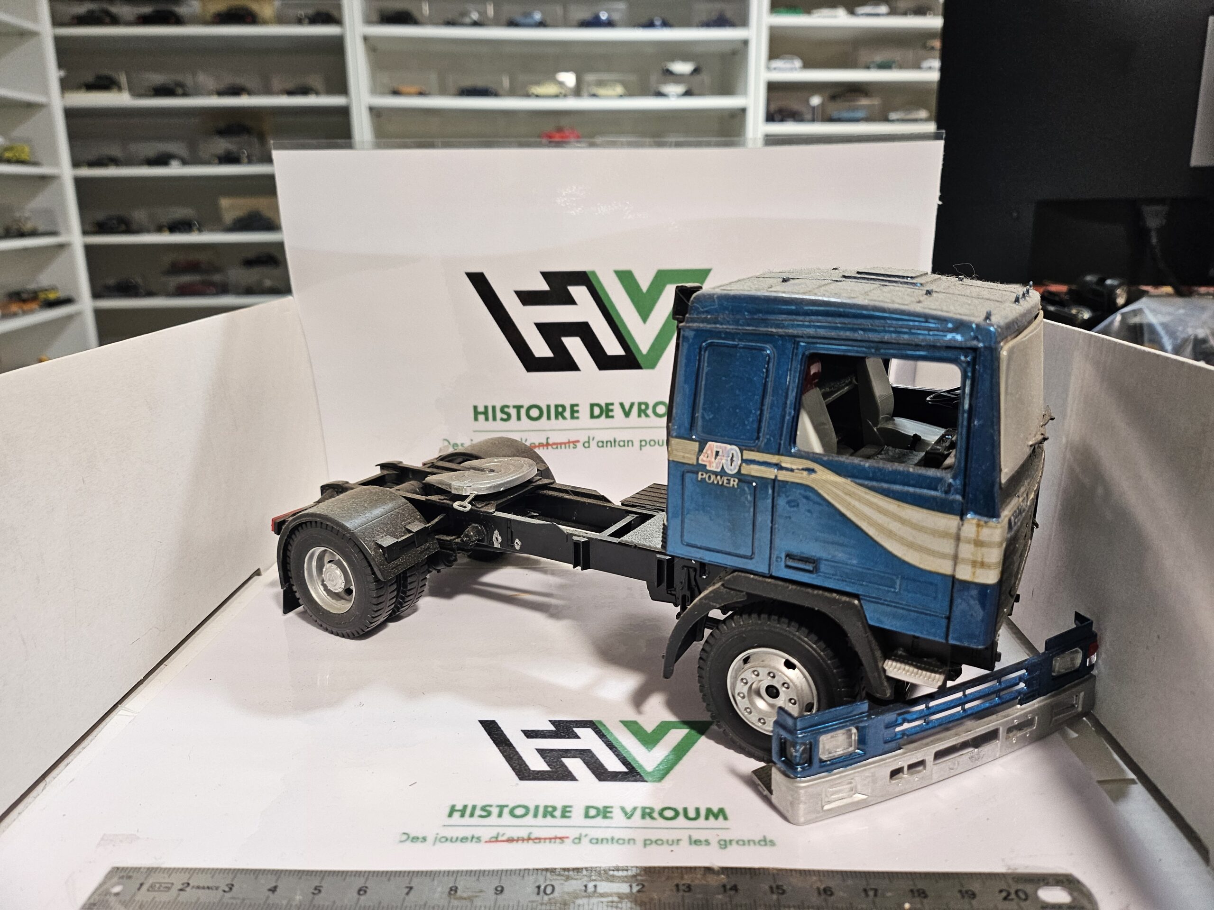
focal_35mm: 24
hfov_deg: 71.6
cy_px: 455
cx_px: 607
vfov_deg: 56.8
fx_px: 842
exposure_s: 1/100
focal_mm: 5
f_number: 1.8
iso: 200
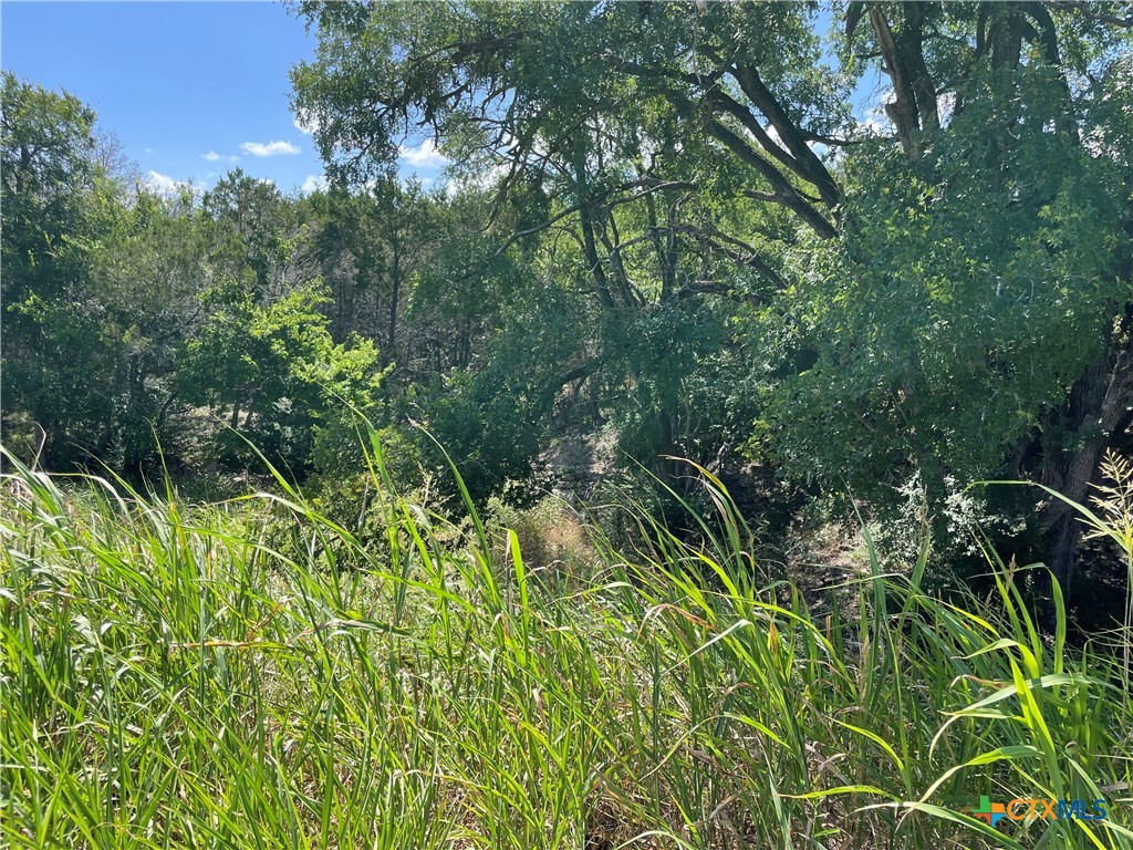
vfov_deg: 53.1
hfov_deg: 67.3
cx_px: 566
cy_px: 425
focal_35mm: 26
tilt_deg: -6.9
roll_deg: -3.2
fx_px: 851
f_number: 1.6
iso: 32
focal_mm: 4.2
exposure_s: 1/963
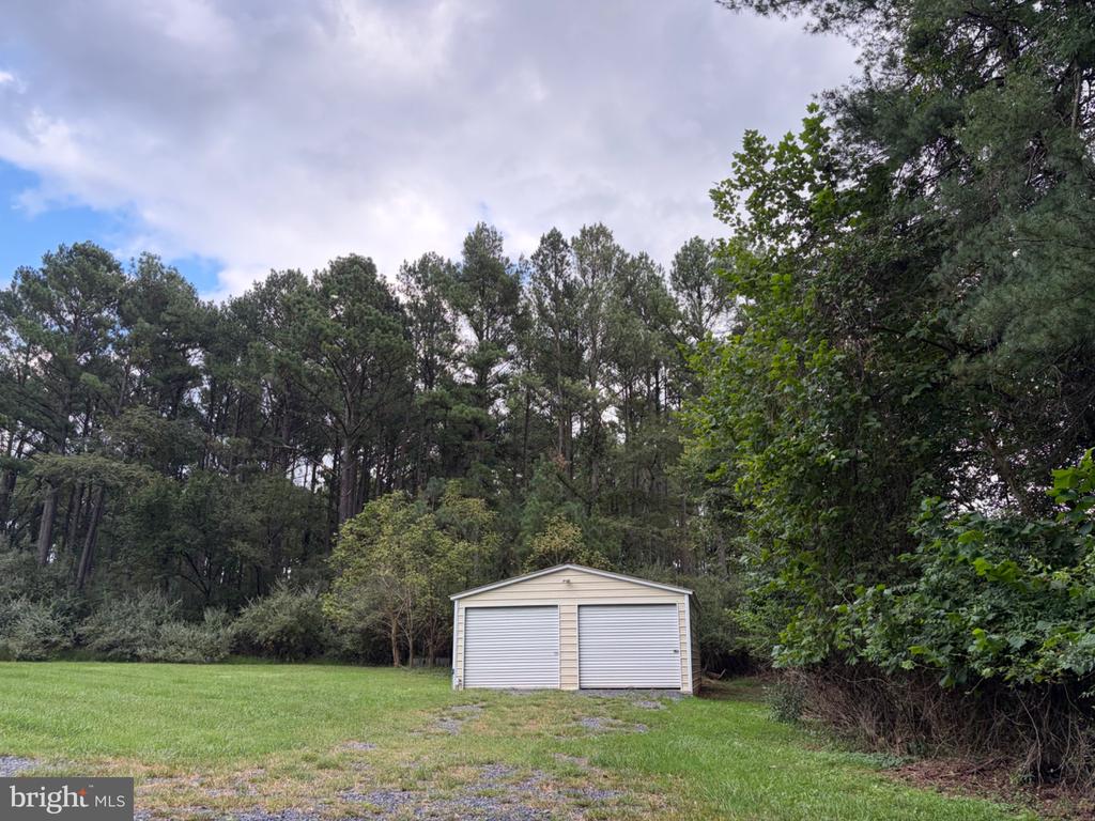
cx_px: 548
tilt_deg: +17.0
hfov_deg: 67.3
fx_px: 822
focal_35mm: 26
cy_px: 410
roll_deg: +1.5
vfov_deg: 53.1
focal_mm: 5.96
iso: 64
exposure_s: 1/414
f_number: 1.6
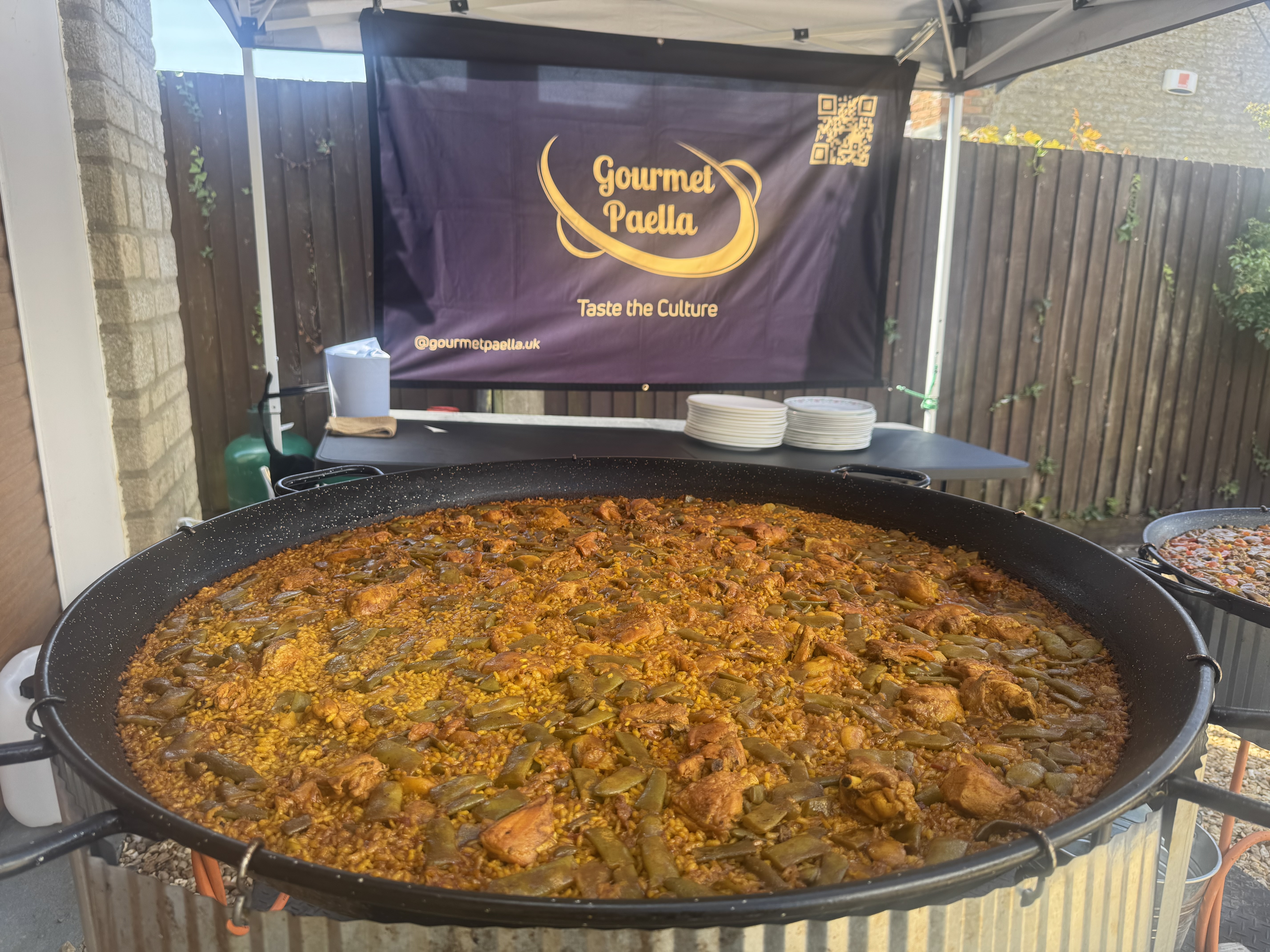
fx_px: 881
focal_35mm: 24
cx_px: 635
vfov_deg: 56.8
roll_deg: +0.3
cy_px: 476
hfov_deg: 71.6
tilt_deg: -14.1
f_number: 1.78
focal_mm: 6.76
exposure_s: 1/402
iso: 80
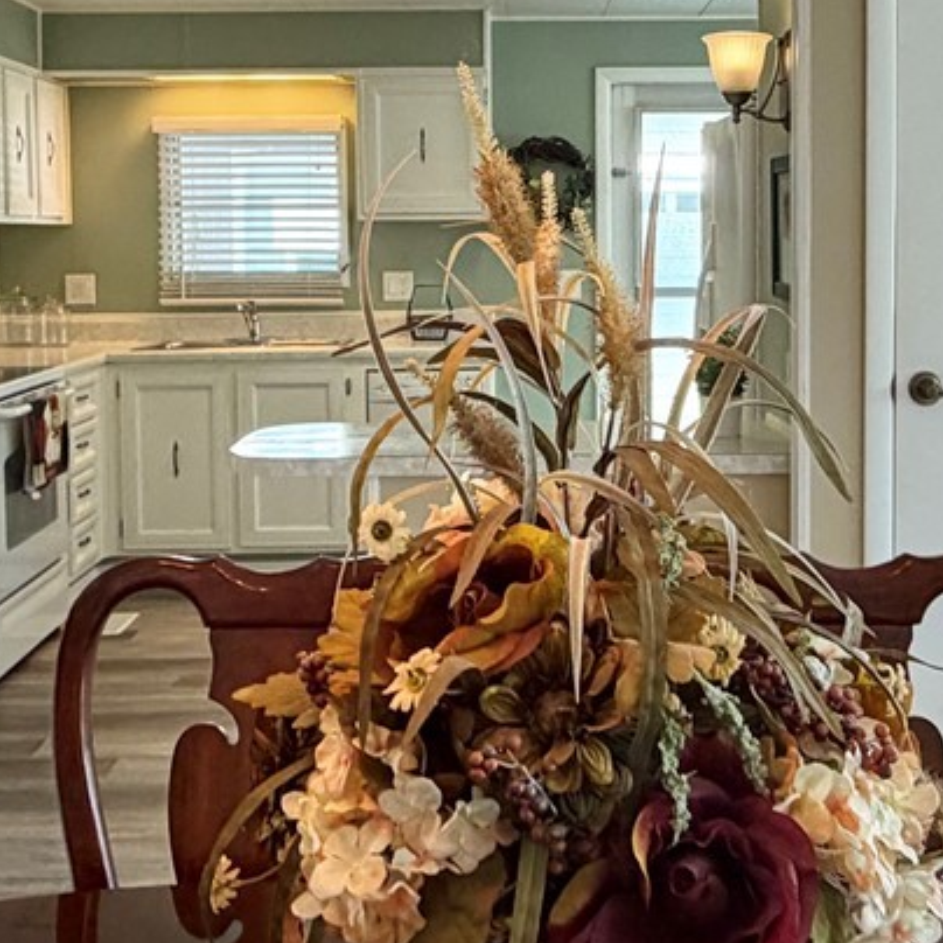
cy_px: 301
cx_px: 549
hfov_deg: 34.6
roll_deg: +0.8
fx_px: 1510
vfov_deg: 34.3
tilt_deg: -2.2
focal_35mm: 49
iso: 160
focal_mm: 2.22
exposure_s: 1/60
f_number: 2.2
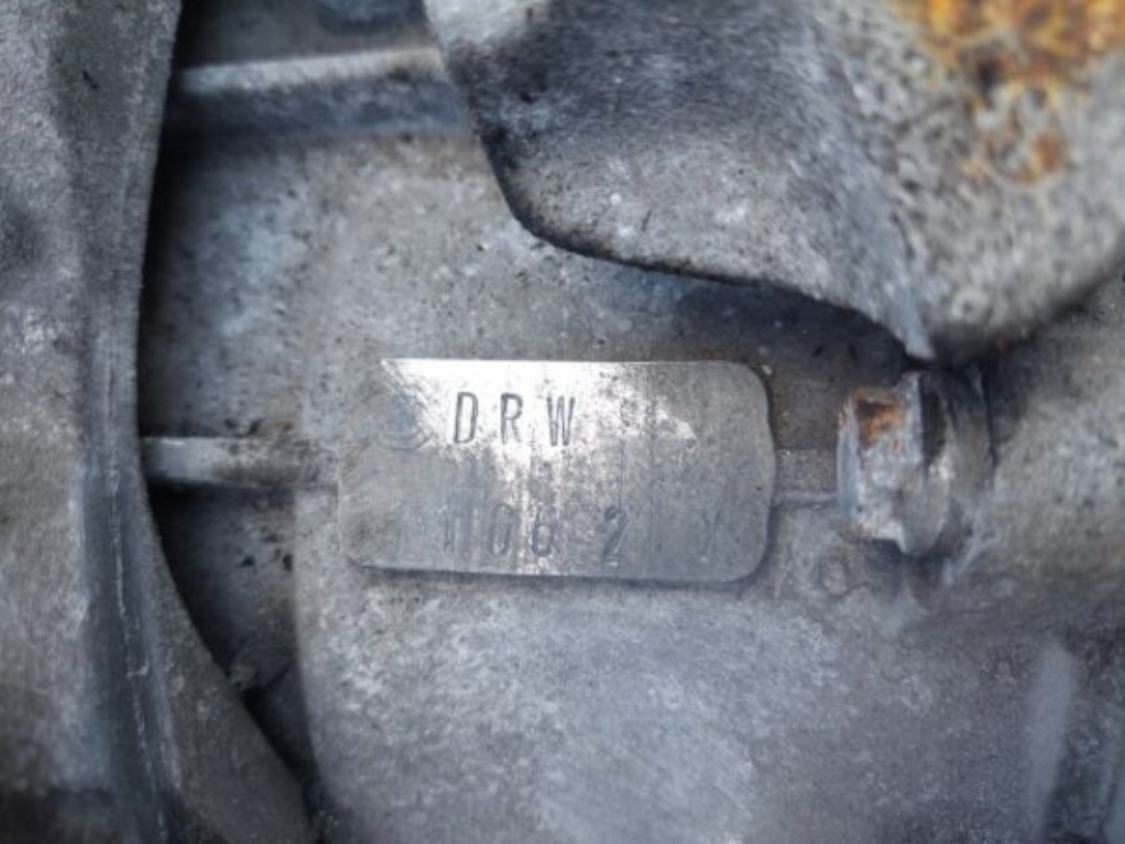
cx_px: 562
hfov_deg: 69.4
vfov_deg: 54.9
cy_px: 422
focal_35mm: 25
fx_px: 812
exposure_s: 1/177
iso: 40
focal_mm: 5.23
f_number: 1.8
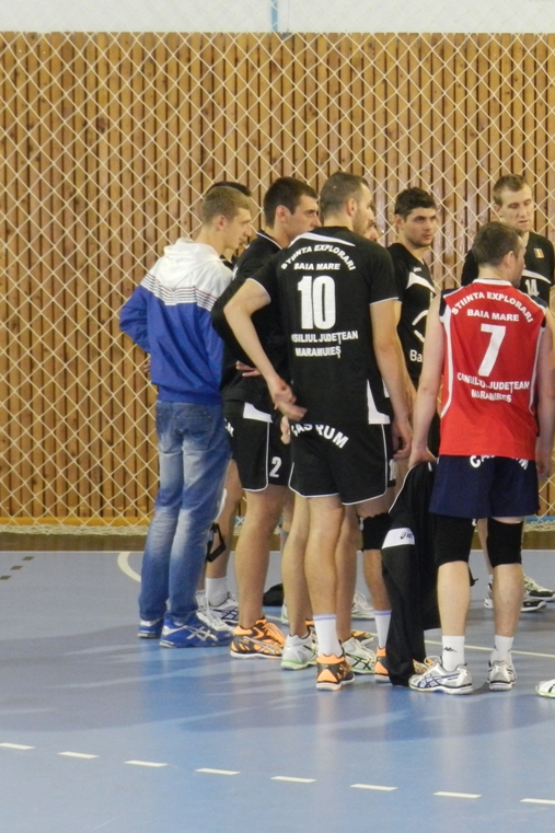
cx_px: 543
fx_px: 3239
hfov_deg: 9.7
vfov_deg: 14.7
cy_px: 415
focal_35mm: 140
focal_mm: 17.7
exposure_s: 1/30
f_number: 4.6
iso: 800
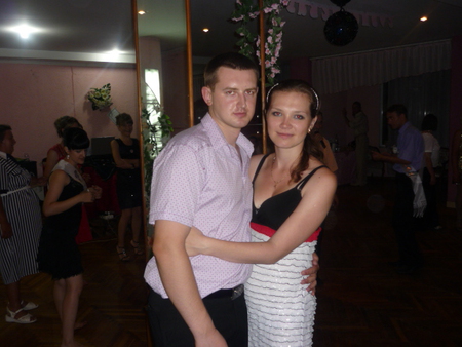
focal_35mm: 33
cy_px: 174
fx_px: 441
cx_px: 231
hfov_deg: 55.3
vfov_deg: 43.0
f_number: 2.8
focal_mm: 5.5
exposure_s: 1/30
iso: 100
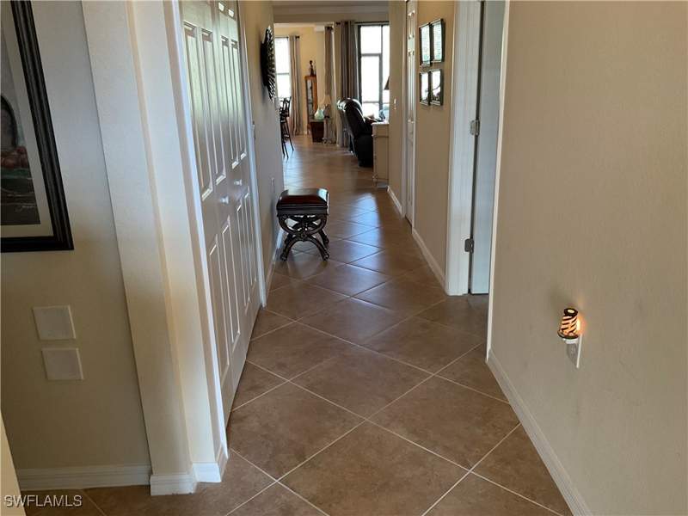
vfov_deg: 48.2
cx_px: 344
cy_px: 258
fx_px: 576
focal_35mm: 29
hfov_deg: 61.7
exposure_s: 1/60
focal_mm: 3
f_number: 1.8
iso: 125
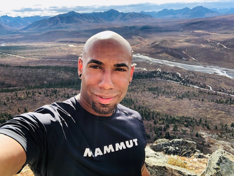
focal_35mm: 32
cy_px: 88
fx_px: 216
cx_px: 117
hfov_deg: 56.8
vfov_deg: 44.2
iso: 20
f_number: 2.2
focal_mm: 2.87
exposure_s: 1/226
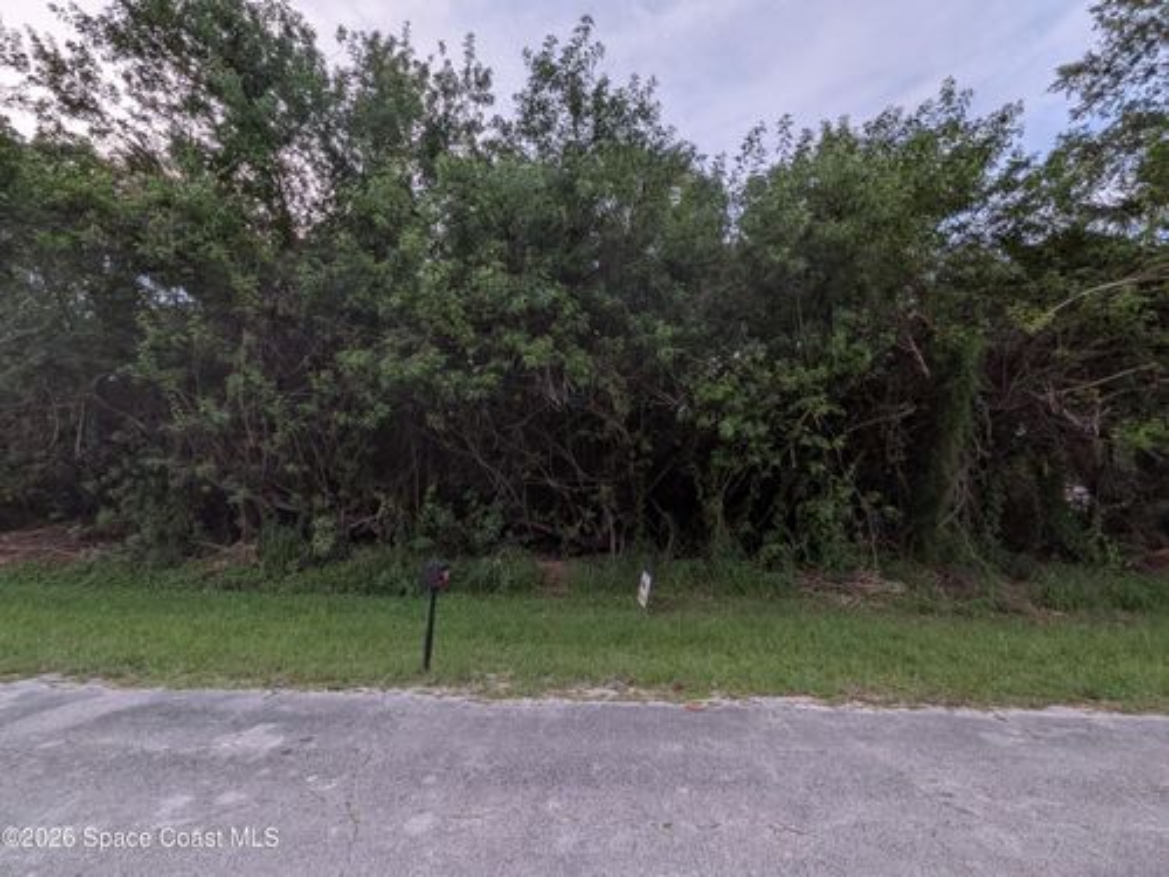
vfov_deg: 89.9
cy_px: 438
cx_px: 584
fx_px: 439
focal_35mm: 13
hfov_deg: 106.2
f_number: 2.2
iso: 89
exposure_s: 1/391
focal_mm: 1.54
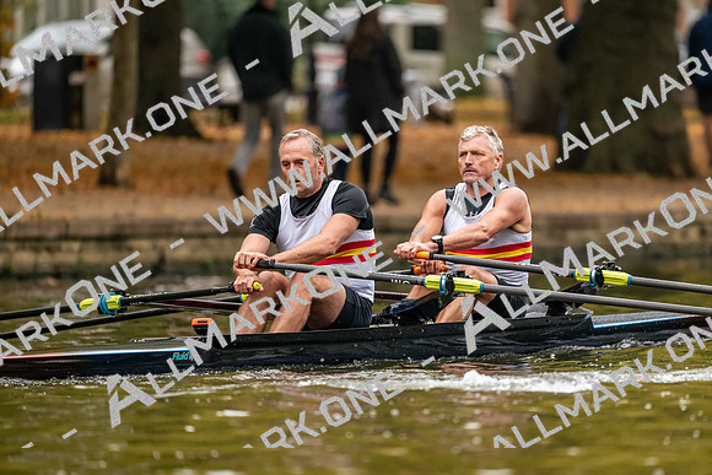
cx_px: 356
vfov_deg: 3.4
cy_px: 238
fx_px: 7913
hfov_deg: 5.2
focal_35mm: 400
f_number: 4.5
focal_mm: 400
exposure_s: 1/2500
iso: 3200
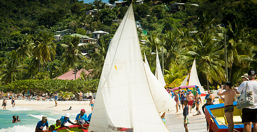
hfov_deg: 11.6
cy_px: 104
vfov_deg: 5.9
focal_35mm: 190
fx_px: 1268
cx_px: 104
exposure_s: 1/640
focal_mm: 145
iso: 100
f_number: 8
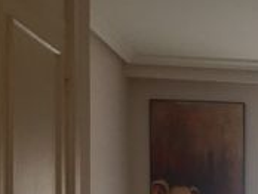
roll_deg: -0.7
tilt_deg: -2.2
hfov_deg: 16.9
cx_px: 436
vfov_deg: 13.8
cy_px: 305
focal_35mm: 100
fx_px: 746
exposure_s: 1/100
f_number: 2.2
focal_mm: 4.15
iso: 32
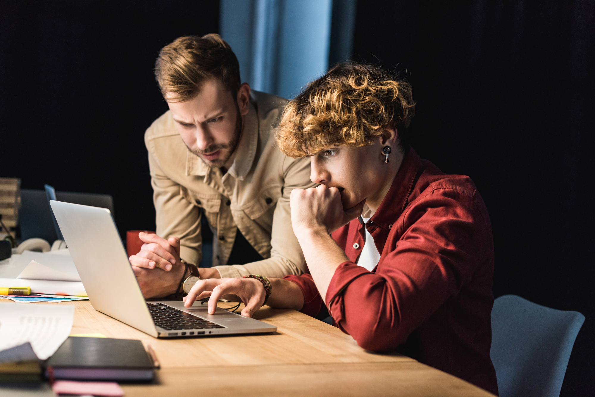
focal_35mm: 50
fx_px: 827
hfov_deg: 39.6
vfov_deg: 27.0
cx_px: 298
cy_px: 198
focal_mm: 50
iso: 640
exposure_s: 1/100
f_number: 3.2
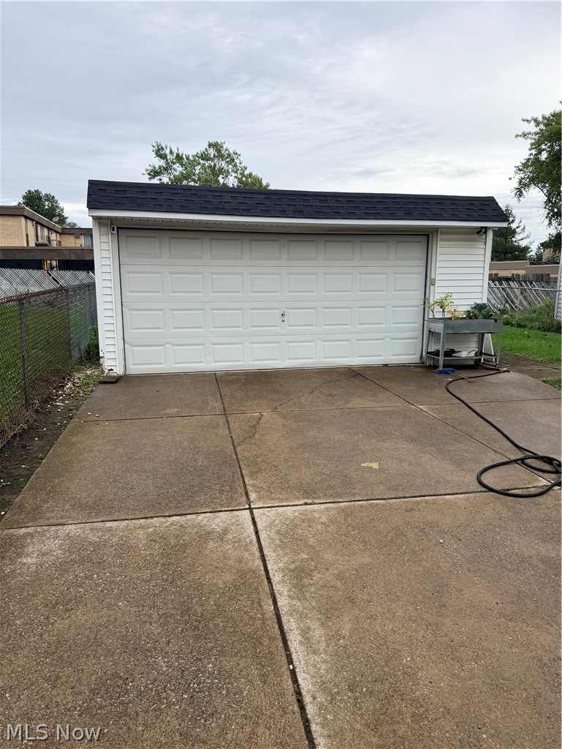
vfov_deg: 71.6
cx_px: 281
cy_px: 374
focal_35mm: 24
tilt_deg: -11.0
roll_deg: -0.6
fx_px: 520
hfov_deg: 56.8
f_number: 1.78
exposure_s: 1/1727
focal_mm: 6.76
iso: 80
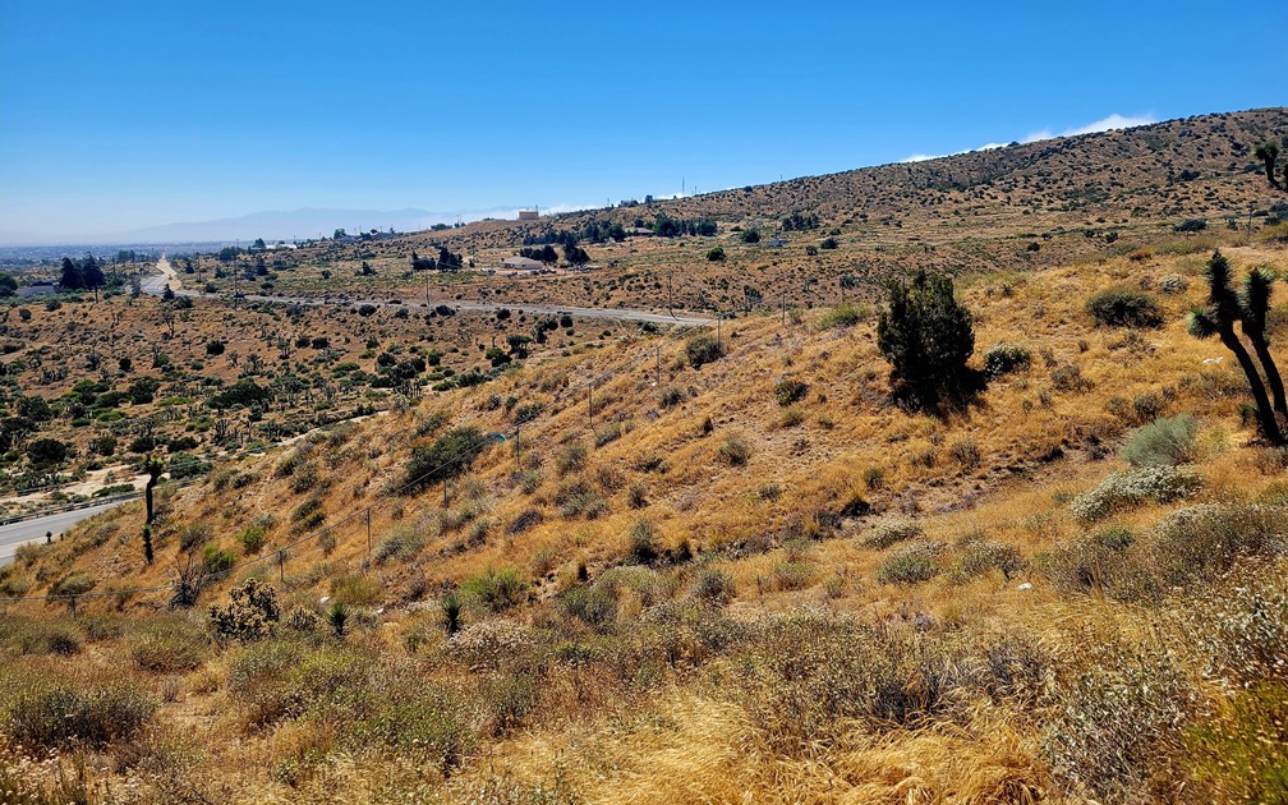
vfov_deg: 44.5
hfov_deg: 66.5
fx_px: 983
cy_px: 367
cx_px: 652
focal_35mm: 28
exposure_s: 1/3333
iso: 40
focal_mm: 5.4
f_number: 1.8
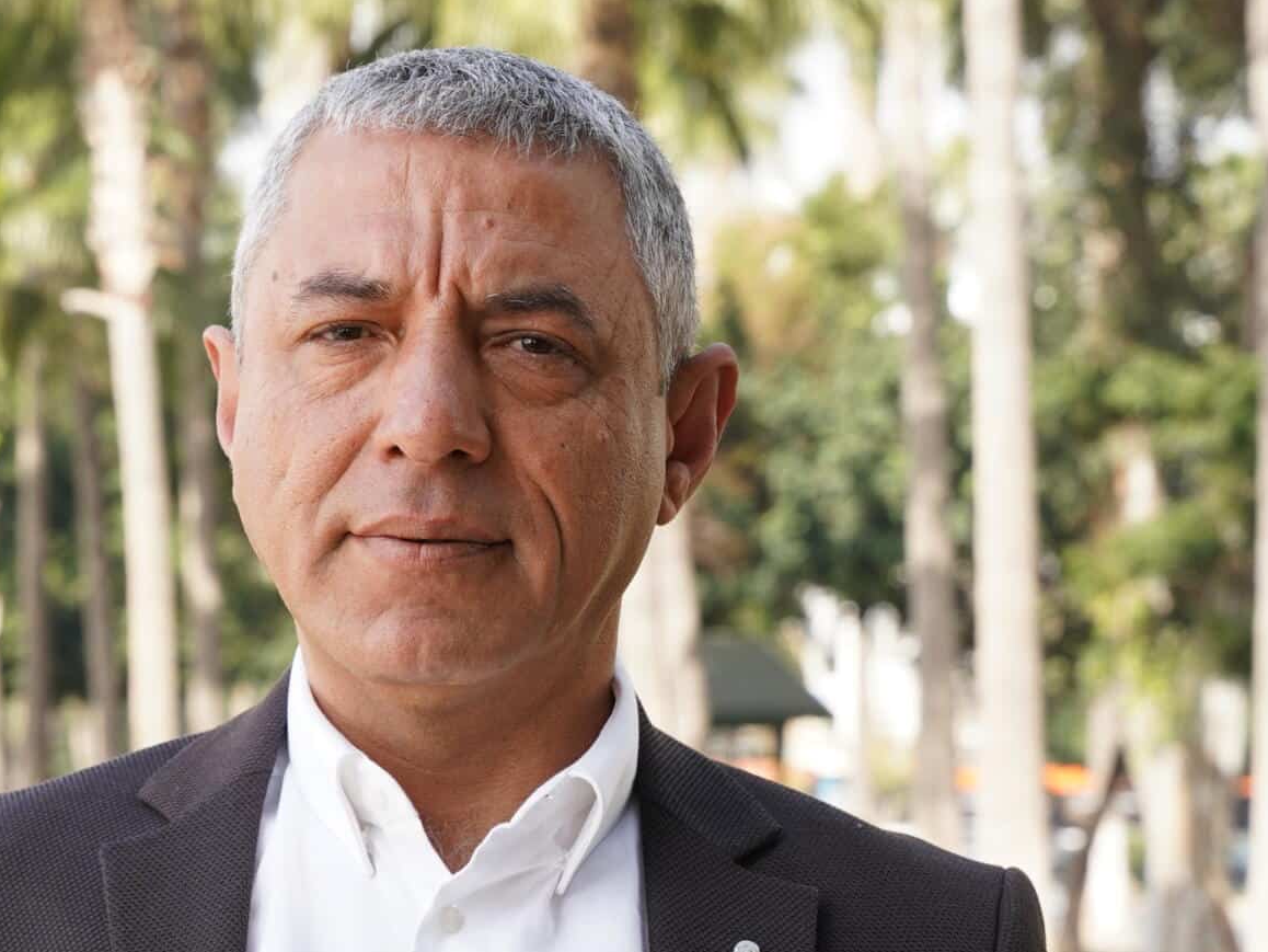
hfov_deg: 14.3
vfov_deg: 10.9
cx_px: 117
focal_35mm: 136
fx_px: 4991
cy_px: 703
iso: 250
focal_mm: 64.1
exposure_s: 1/200
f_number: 7.1
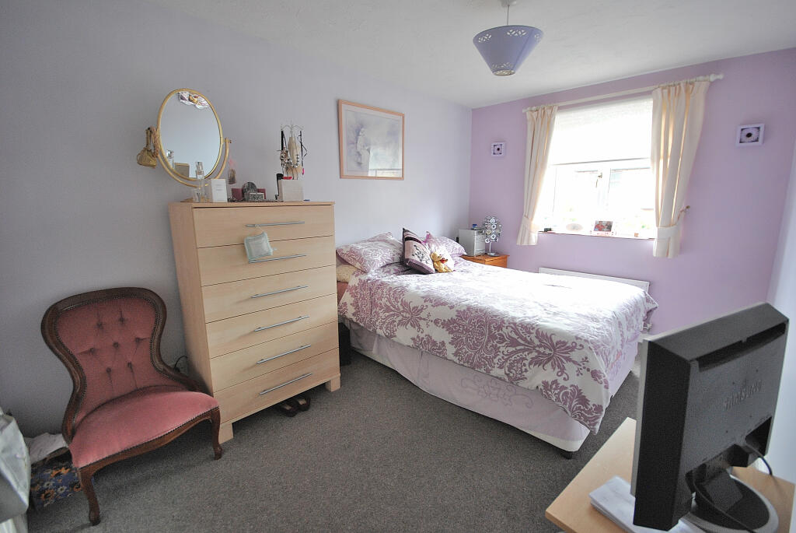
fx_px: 332
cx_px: 398
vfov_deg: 77.5
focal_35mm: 15
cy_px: 266
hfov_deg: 100.3
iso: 400
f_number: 4
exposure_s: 1/13
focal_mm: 10
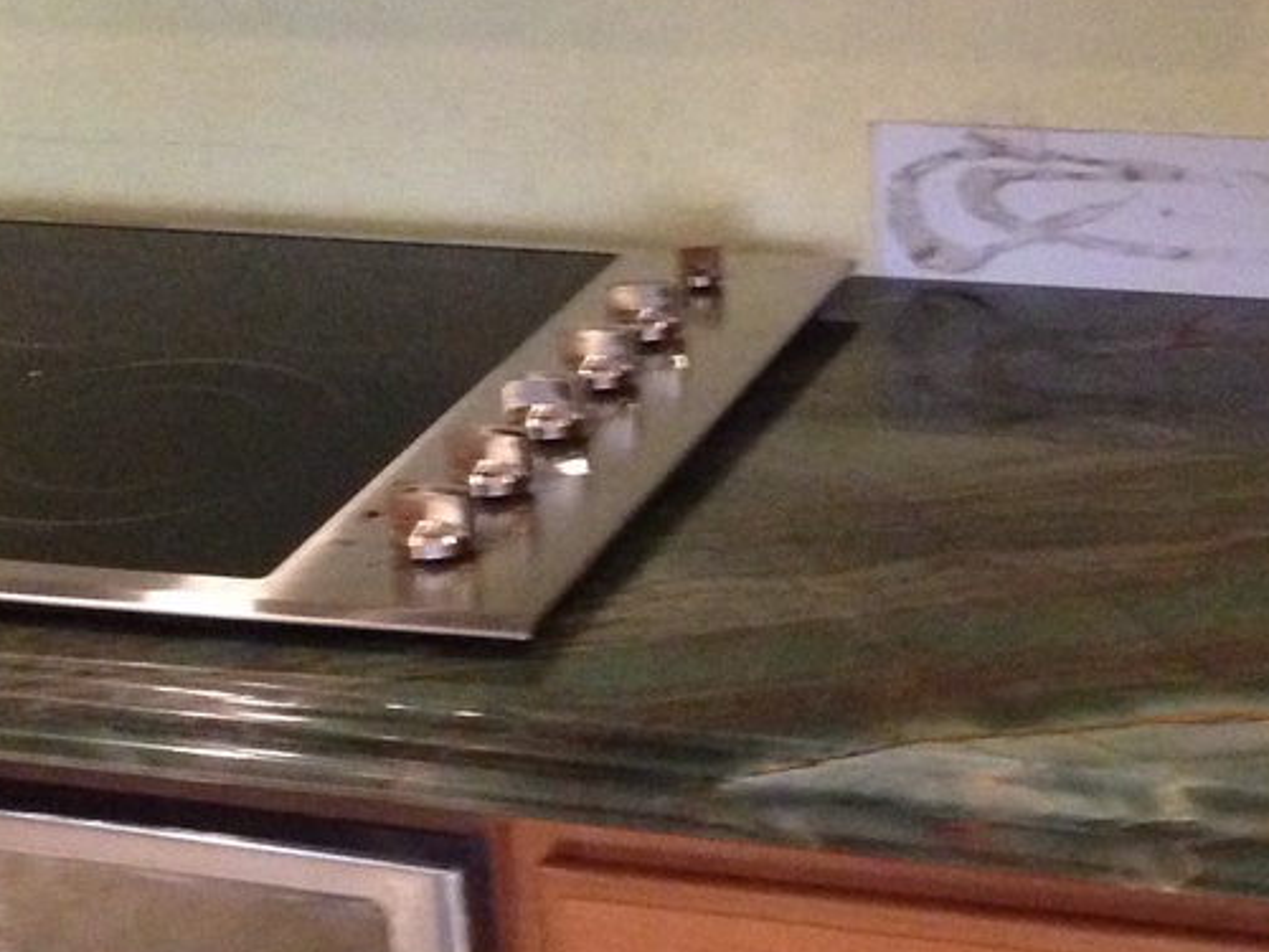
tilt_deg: -17.7
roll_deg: +2.6
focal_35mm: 95
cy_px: 320
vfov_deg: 15.5
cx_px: 789
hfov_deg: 20.6
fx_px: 3483
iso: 500
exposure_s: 1/15
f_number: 2.4
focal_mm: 4.12
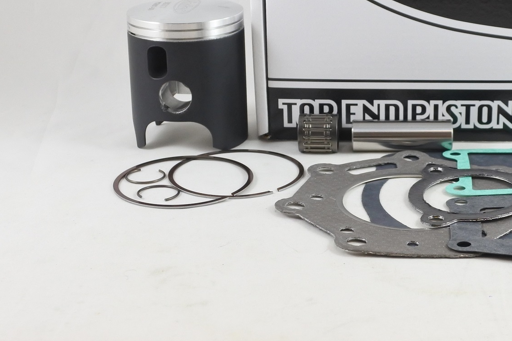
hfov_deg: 37.7
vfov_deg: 25.7
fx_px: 740
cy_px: 83
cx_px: 344
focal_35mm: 52
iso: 450
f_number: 3.8
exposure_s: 1/125
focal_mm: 12.6
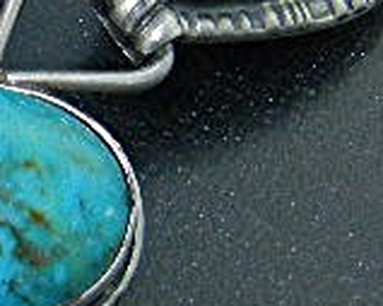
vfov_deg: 8.7
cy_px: 106
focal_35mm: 177
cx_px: -248
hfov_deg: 10.4
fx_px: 2005
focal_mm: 8.1
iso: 590
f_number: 7.6
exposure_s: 1/30
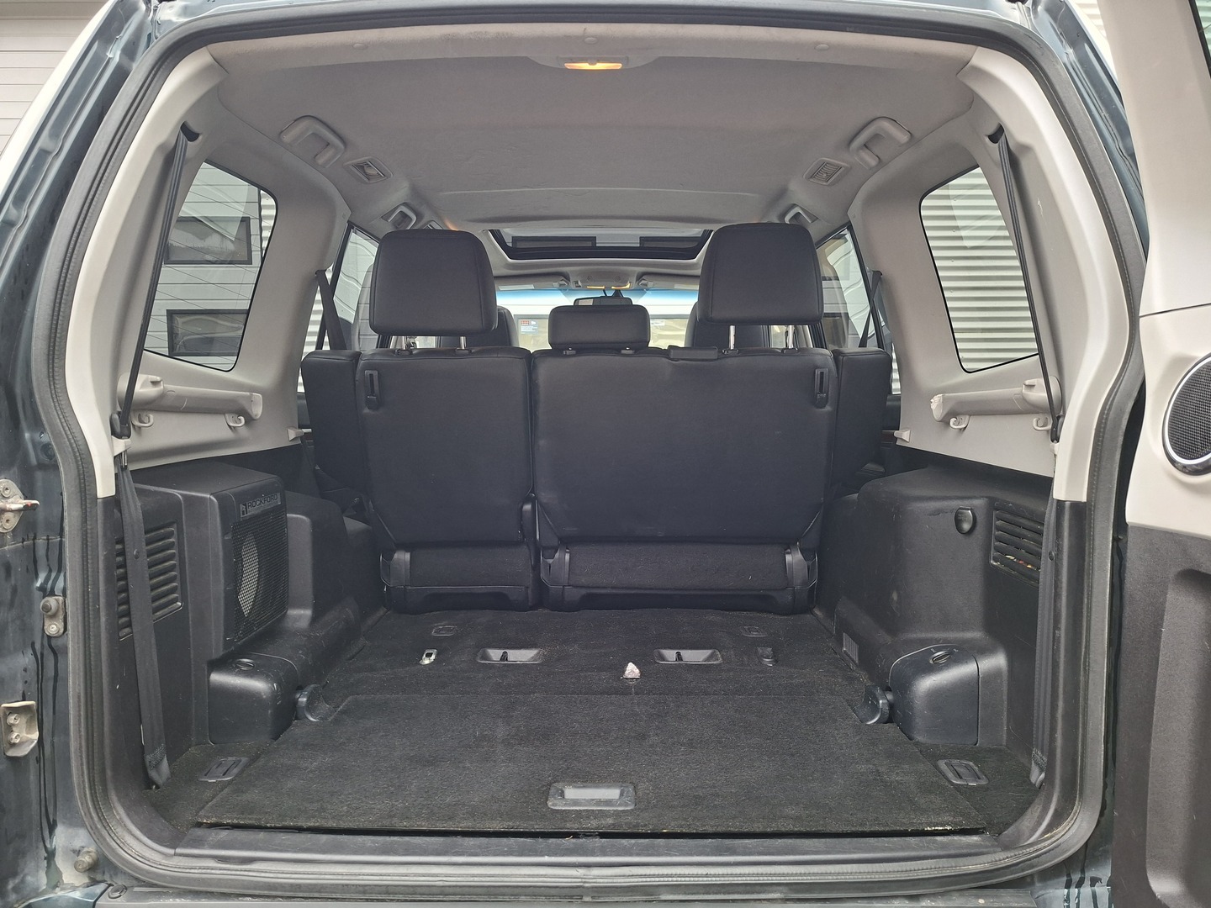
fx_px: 805
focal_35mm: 23
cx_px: 606
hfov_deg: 73.9
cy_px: 454
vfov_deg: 58.9
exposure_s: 1/100
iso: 200
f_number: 1.8
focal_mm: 5.54
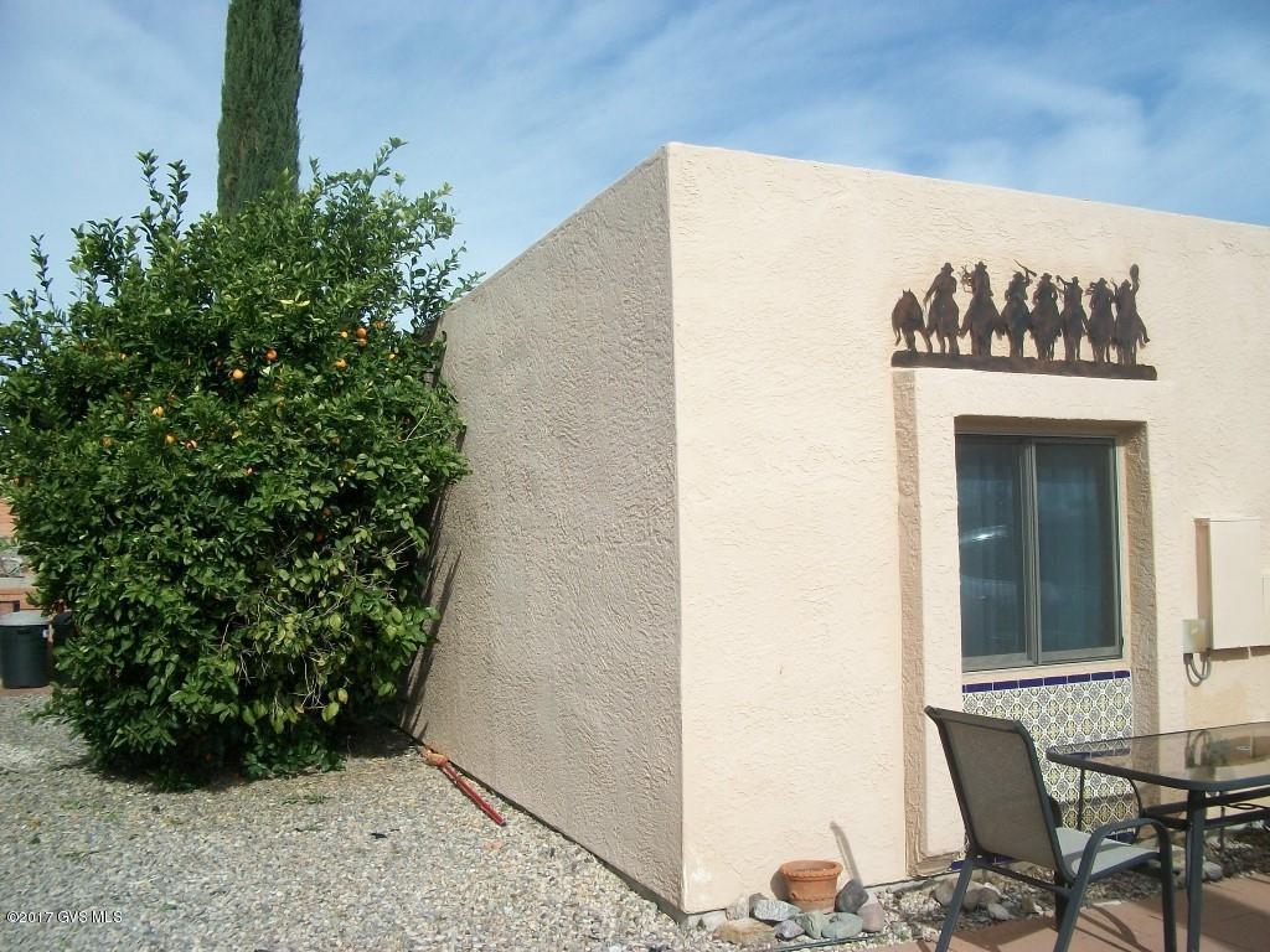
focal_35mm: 32
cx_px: 635
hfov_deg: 56.8
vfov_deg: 44.2
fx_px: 1174
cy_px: 476
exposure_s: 1/400
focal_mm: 5.7
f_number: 5.5
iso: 80
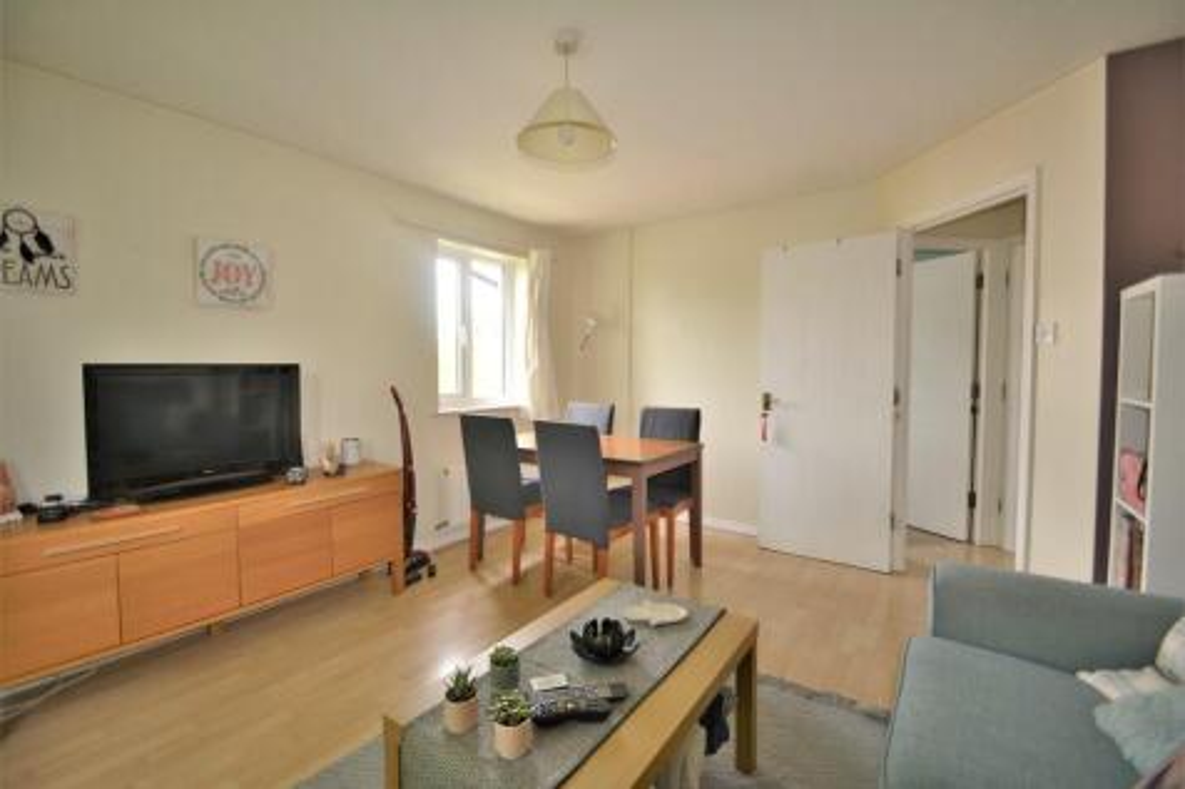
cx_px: 592
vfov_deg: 77.3
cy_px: 394
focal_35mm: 15
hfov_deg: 100.4
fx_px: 494
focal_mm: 10
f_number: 3.5
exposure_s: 1/125
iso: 360
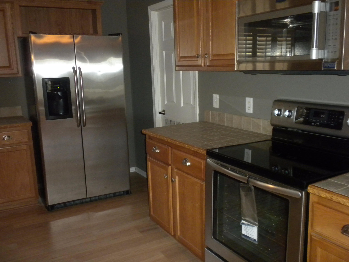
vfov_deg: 38.7
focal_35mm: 37
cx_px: 174
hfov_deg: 50.1
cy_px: 131
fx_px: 373
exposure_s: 1/30
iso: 400
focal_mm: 6.6
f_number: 3.5
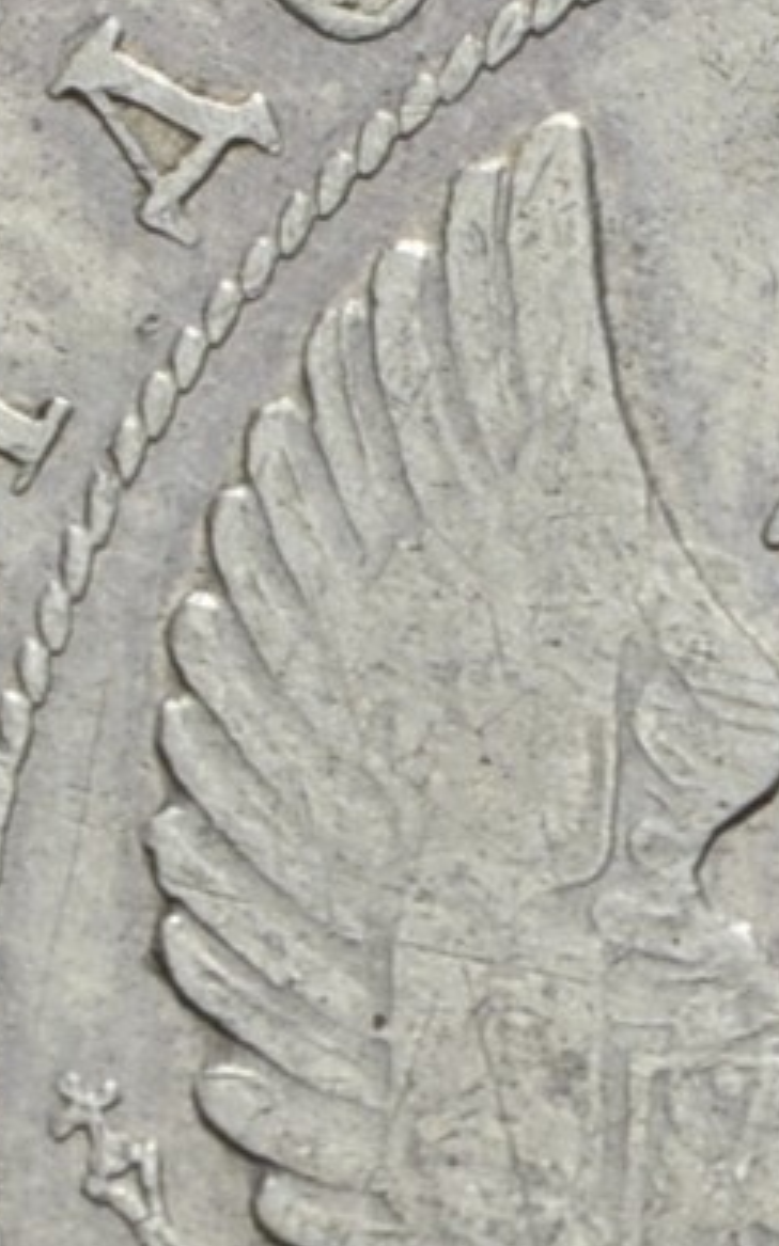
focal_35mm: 531
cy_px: 1323
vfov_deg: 4.0
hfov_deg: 2.4
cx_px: 2517
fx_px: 18051
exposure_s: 1/250
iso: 400
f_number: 14
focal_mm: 55
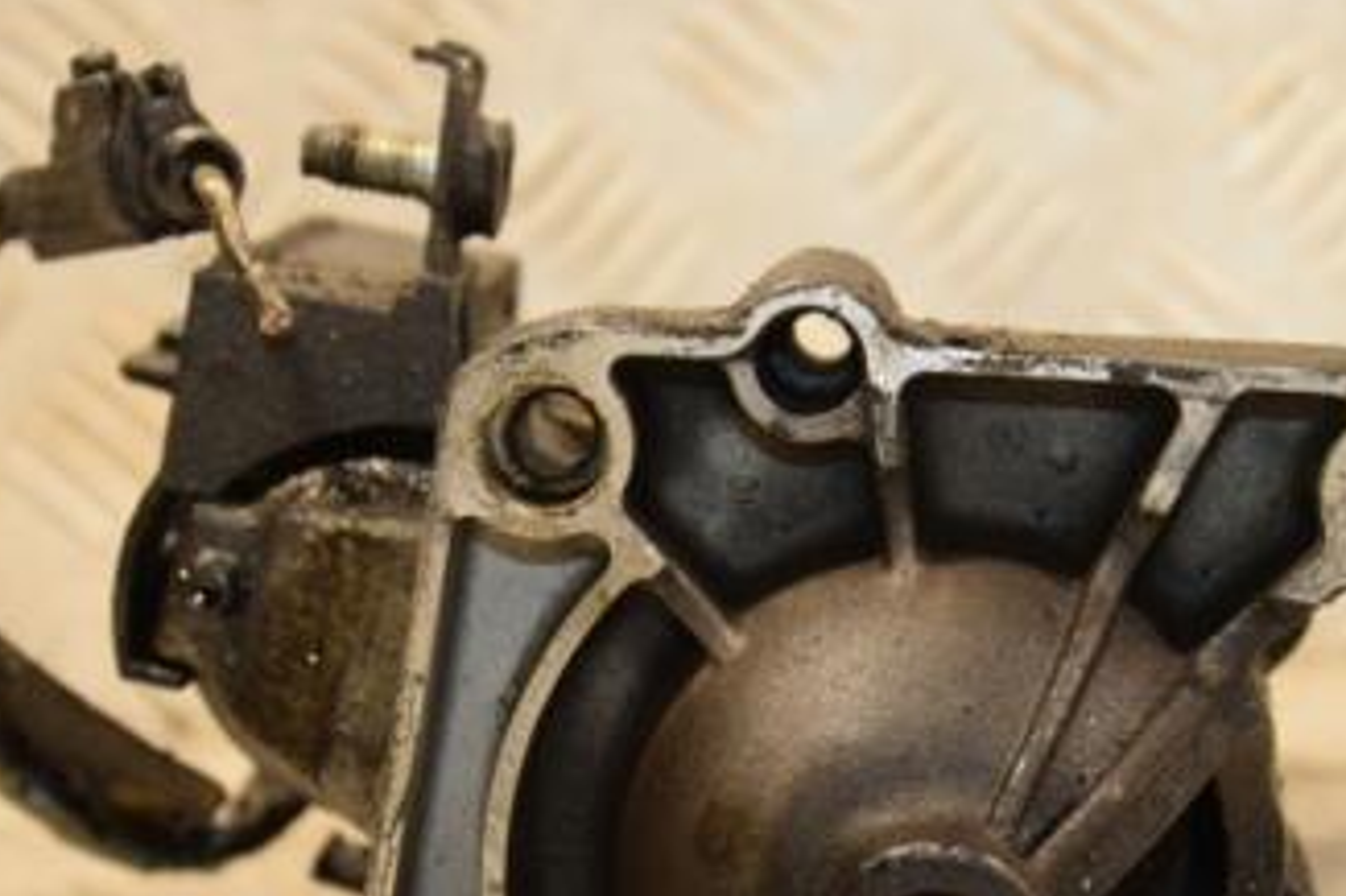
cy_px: 669
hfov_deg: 17.6
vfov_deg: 11.8
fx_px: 4335
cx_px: 776
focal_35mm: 116
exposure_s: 1/160
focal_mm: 42
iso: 800
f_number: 4.8
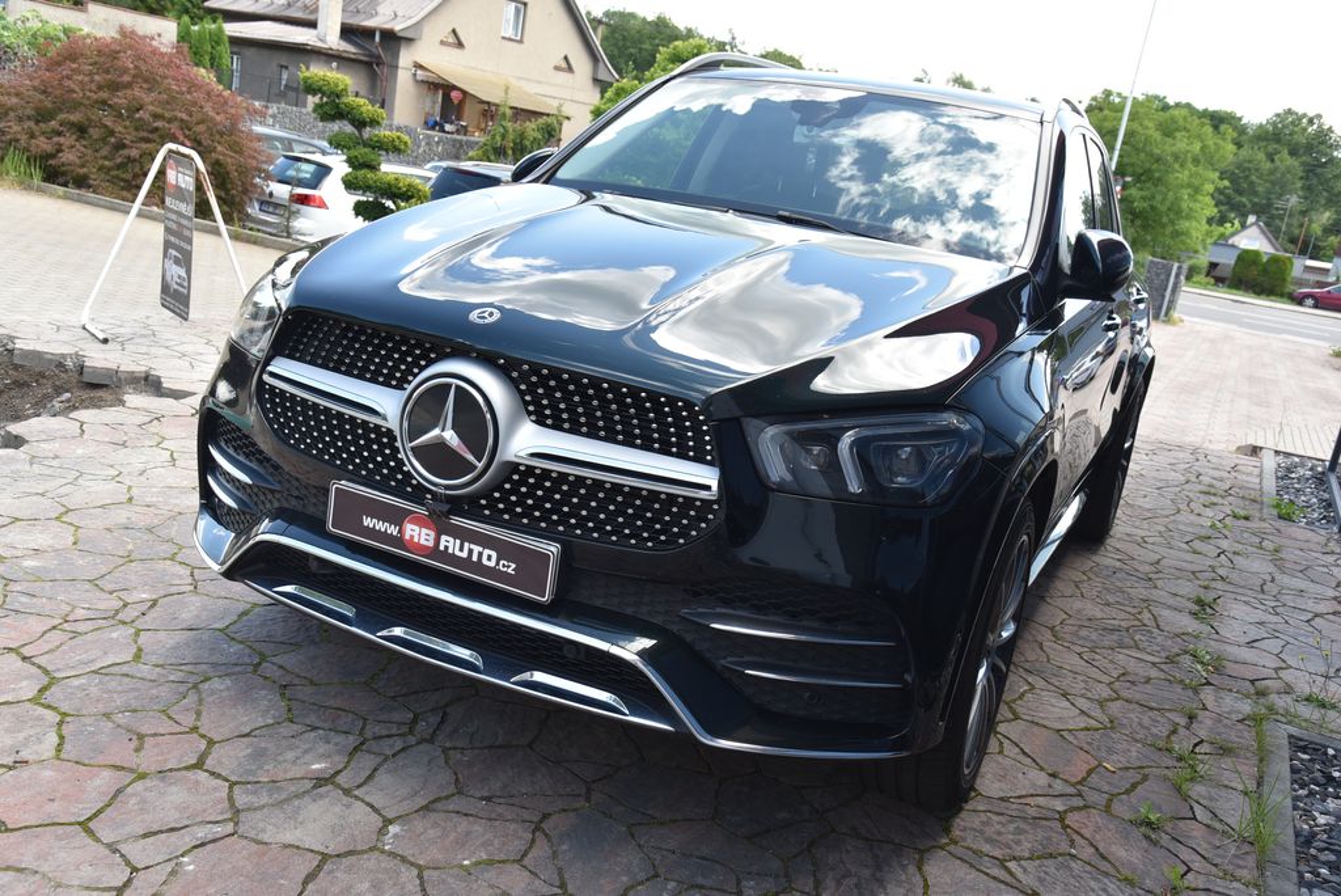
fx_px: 1193
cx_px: 670
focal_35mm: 32
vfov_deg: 41.2
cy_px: 448
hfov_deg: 58.7
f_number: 6.3
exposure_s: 1/160
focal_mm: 32
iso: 500
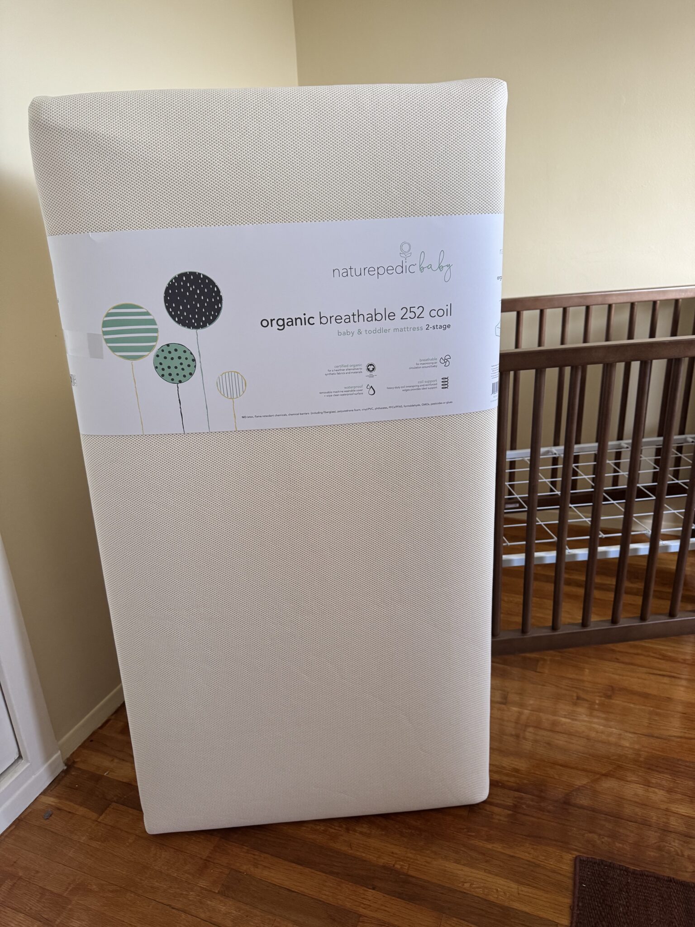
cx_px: 348
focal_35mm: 24
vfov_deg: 71.6
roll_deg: +3.6
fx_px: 642
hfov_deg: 56.8
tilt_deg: -21.0
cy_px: 464
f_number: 1.78
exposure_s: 1/77
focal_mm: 6.76
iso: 200
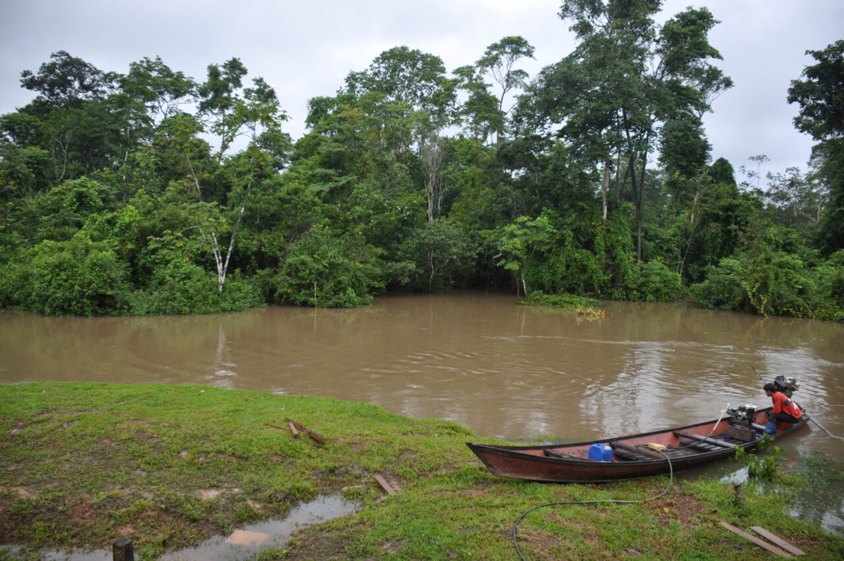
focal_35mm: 27
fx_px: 632
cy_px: 280
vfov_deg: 47.8
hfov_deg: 67.4
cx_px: 422
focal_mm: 18
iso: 200
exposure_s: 1/160
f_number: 3.5
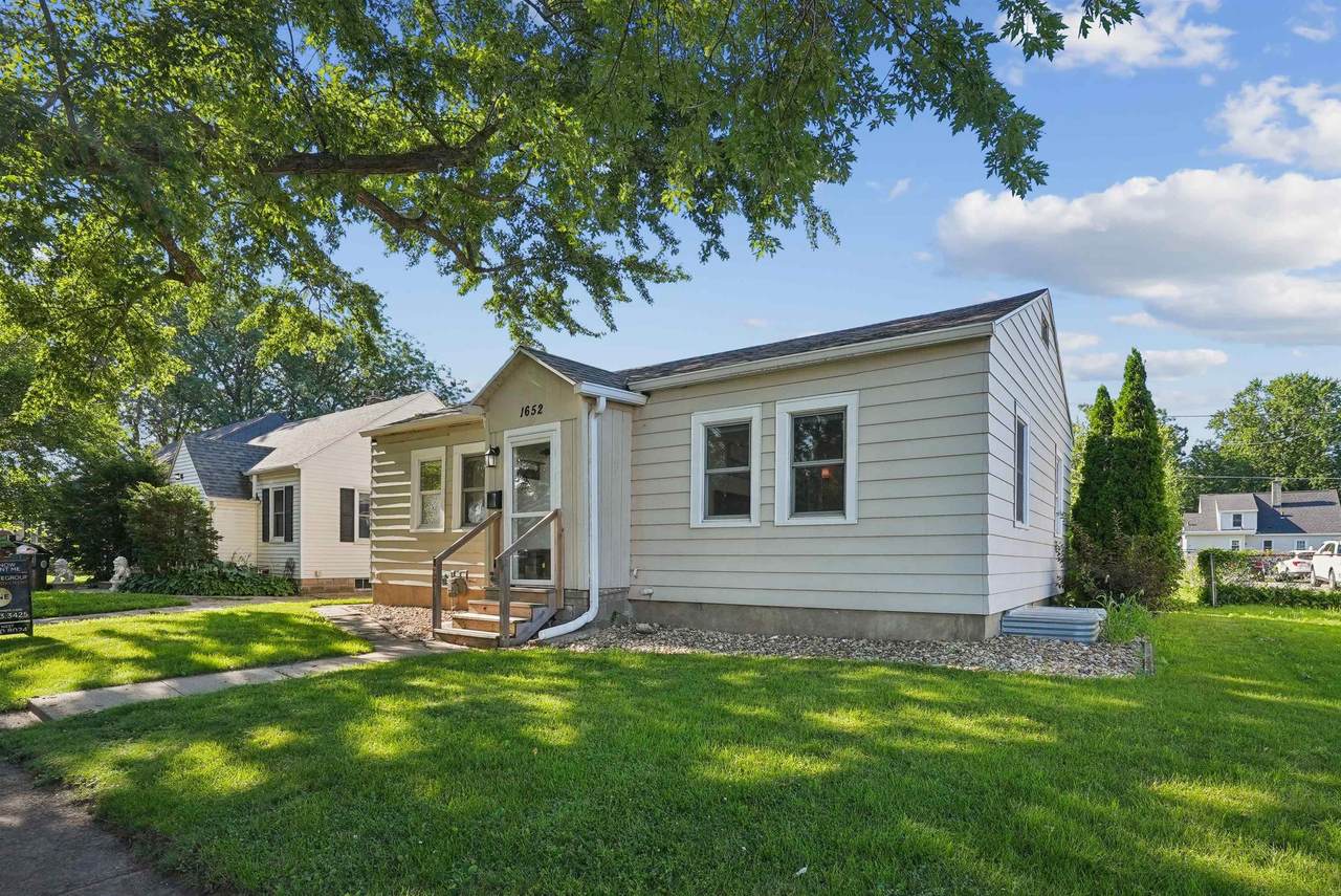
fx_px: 634
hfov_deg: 93.2
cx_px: 670
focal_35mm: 17
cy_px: 448
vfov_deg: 70.5
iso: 400
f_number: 9
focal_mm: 17
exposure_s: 1/250
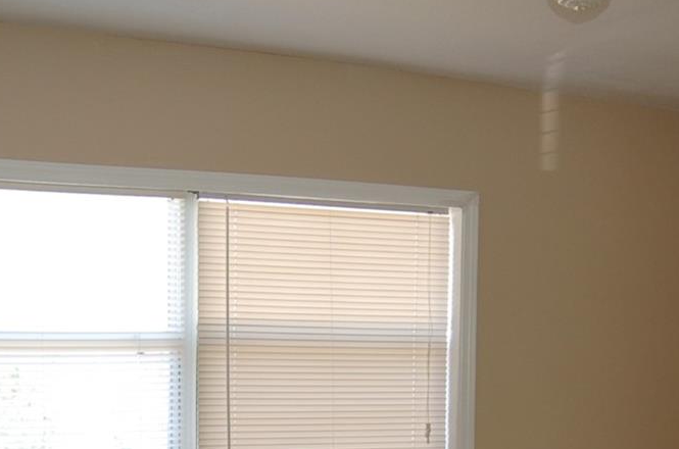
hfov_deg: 31.0
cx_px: 362
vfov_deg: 20.1
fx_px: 1223
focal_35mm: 65
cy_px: 465
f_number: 3.5
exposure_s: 1/80
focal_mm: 18
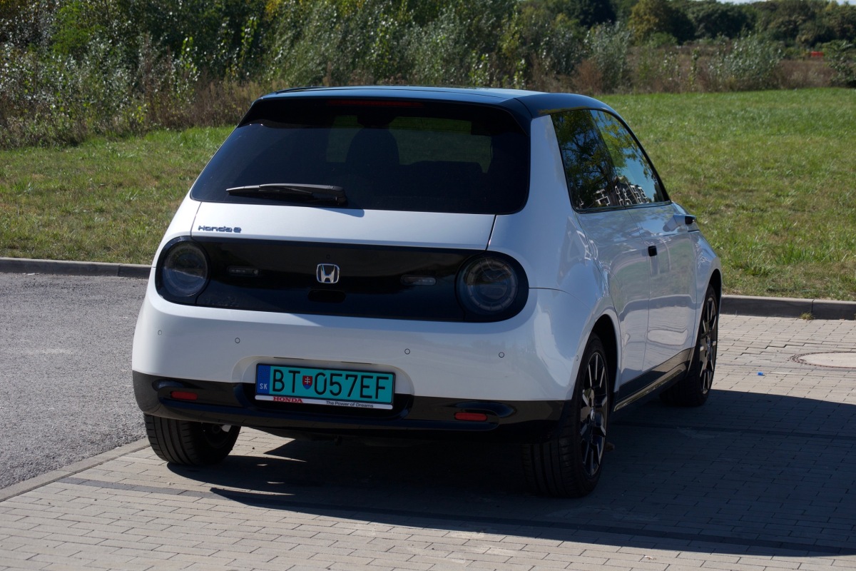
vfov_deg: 15.2
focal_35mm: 90
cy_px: 286
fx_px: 2140
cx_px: 428
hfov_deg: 22.6
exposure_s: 1/320
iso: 100
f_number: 9
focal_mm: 60
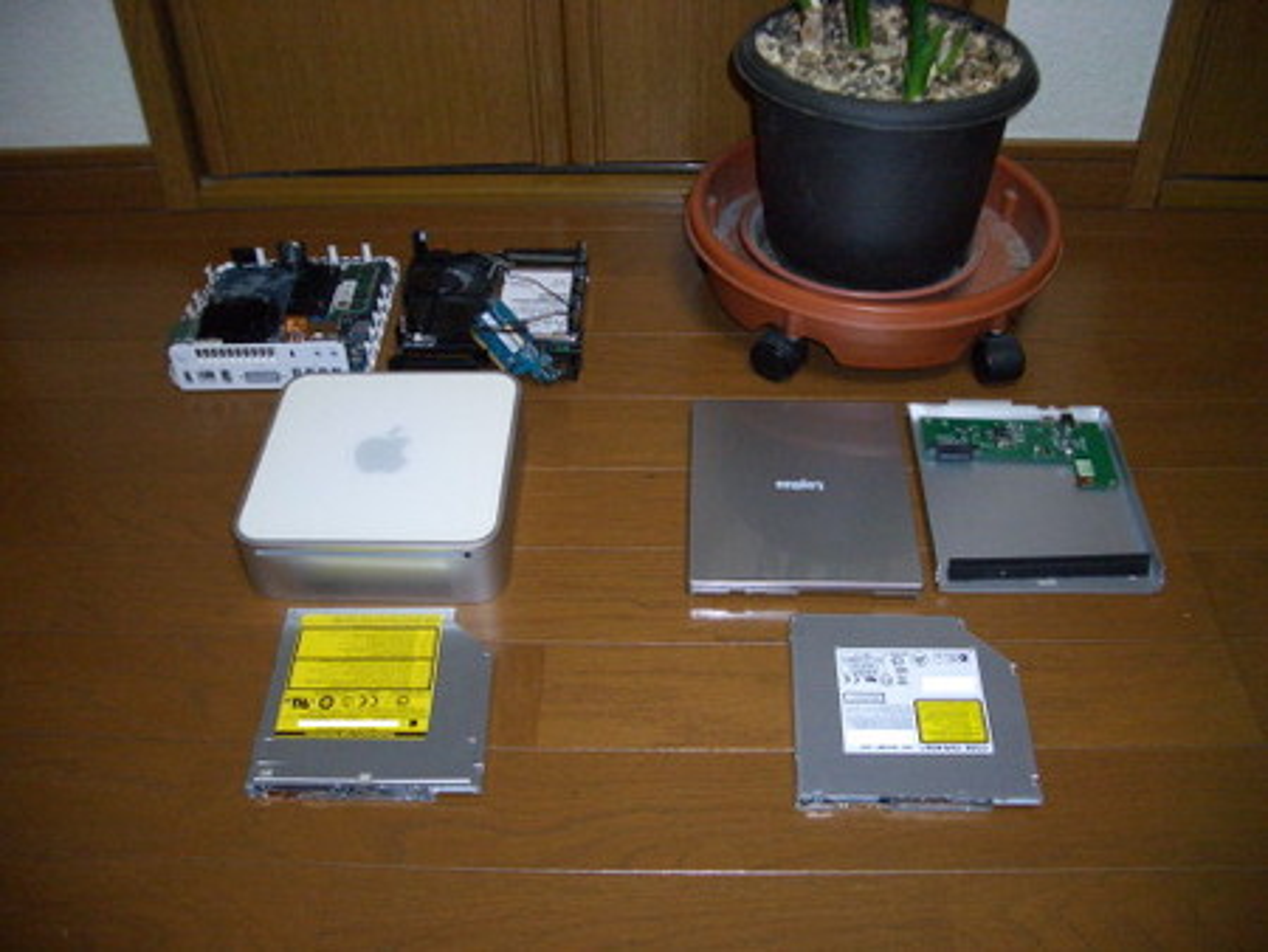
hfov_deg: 52.6
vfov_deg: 40.7
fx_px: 1283
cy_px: 476
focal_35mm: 35
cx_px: 634
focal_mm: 5.8
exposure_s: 1/60
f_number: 2.6
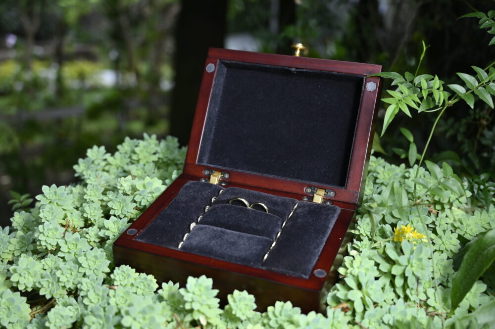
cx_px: 248
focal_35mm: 43
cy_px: 164
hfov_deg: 45.5
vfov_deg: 31.1
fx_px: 591
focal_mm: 43
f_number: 4
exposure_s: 1/125
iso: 100
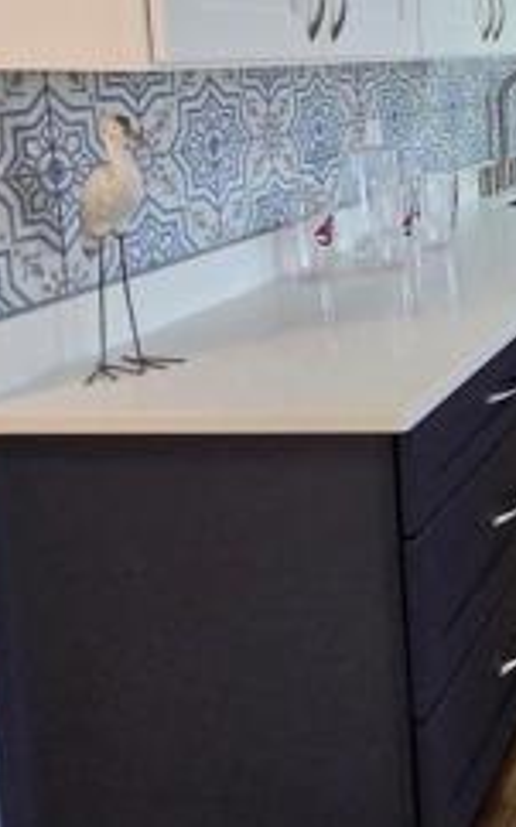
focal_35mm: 41
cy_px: 185
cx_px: 878
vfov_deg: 46.1
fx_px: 924
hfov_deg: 22.1
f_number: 2.2
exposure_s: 1/120
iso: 320
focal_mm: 2.2
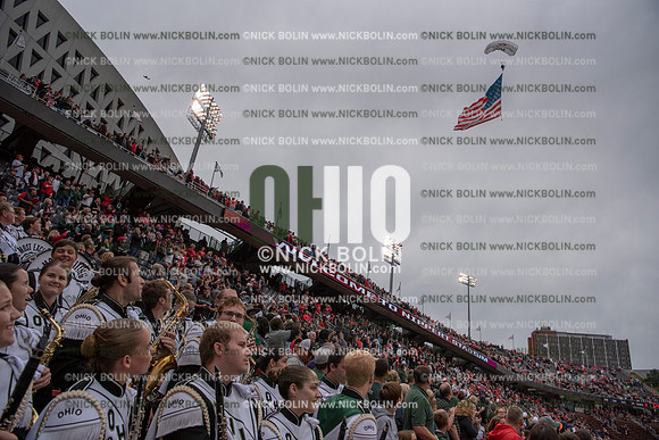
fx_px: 439
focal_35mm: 24
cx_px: 330
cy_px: 220
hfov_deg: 73.7
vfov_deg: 53.2
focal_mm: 24
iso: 250
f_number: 5
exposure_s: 1/4000
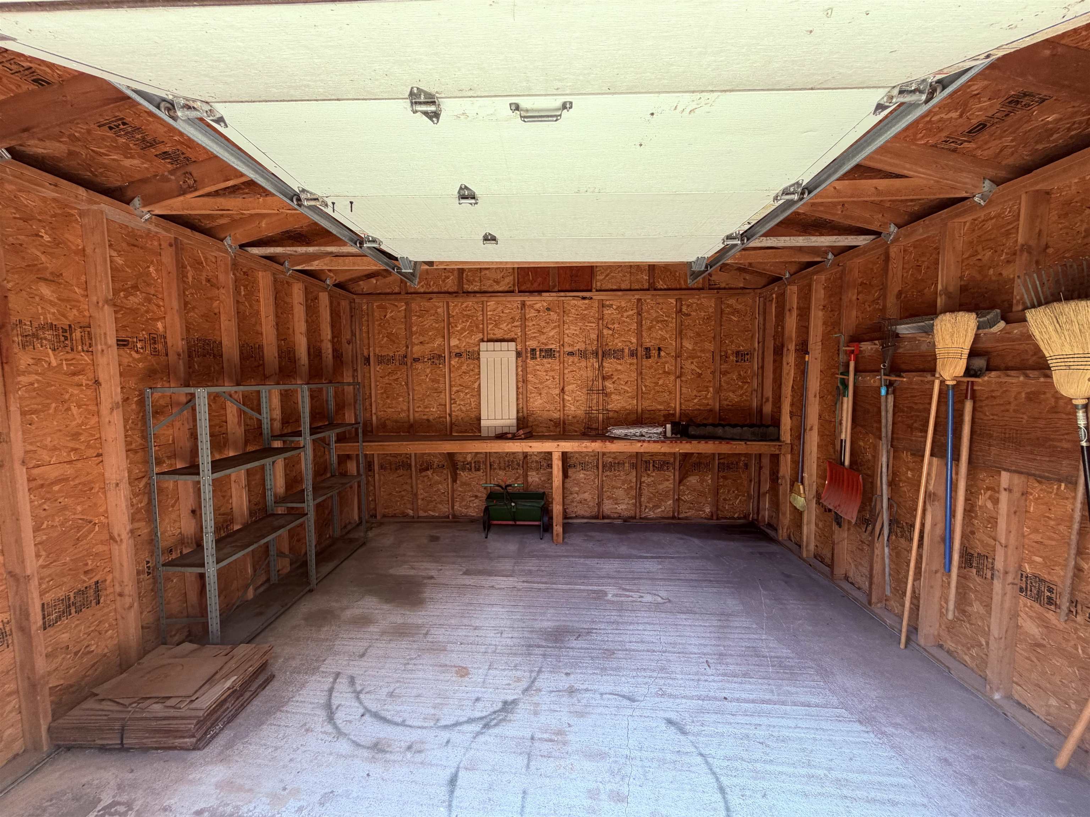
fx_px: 441
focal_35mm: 14
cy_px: 408
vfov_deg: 85.7
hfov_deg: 102.1
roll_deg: +0.3
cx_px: 545
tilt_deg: -4.4
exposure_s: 1/121
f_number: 2.2
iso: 80
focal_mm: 2.22
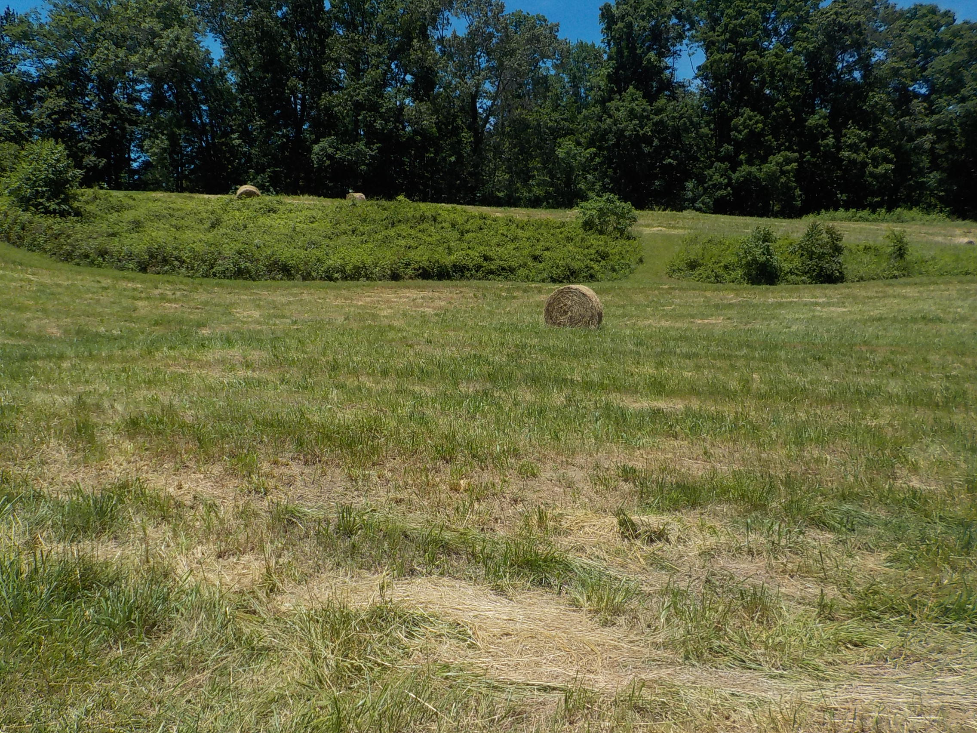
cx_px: 488
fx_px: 847
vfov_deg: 46.8
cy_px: 366
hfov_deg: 60.0
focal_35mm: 30
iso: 125
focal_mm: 4.1
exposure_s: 1/1250
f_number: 3.3
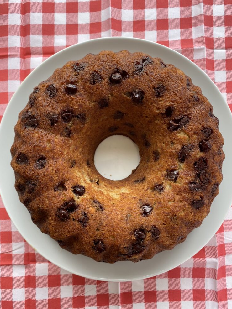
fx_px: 241
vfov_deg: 65.3
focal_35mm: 27
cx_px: 118
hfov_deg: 51.4
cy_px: 159
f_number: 1.8
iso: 32
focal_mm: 4.25
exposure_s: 1/154
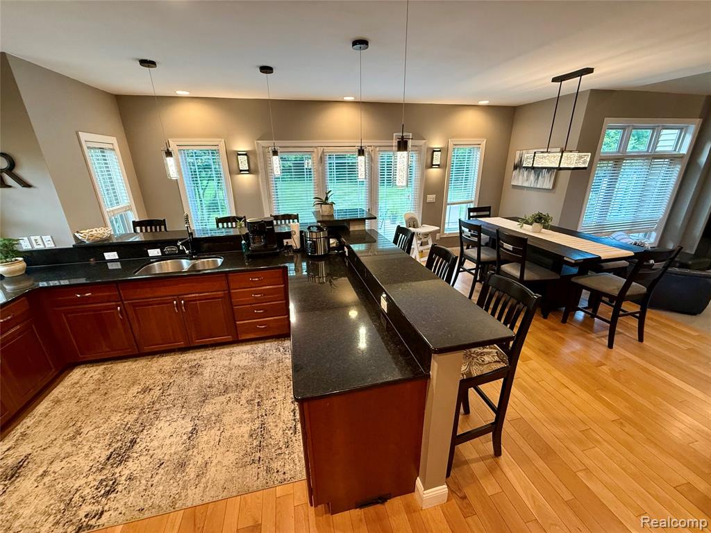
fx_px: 288
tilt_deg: -19.7
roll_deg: +1.1
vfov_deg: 85.7
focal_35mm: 14
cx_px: 356
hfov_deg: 102.1
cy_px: 266
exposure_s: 1/60
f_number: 2.2
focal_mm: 2.22
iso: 200
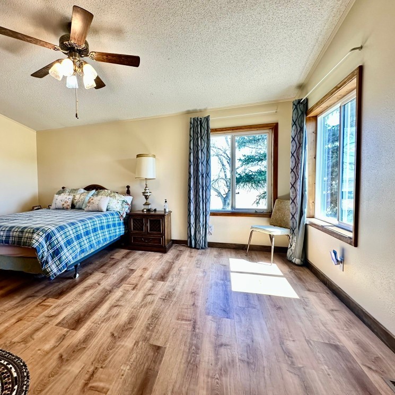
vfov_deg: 84.0
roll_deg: +1.2
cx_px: 144
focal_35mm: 17
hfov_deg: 82.1
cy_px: 195
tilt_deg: -2.8
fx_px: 219
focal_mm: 2.22
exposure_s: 1/120
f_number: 2.2
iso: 200
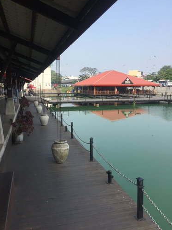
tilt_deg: -6.9
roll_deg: +0.6
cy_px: 109
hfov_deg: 45.4
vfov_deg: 58.3
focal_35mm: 31
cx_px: 81
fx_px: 205
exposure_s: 1/1199
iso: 32
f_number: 2.2
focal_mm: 4.15
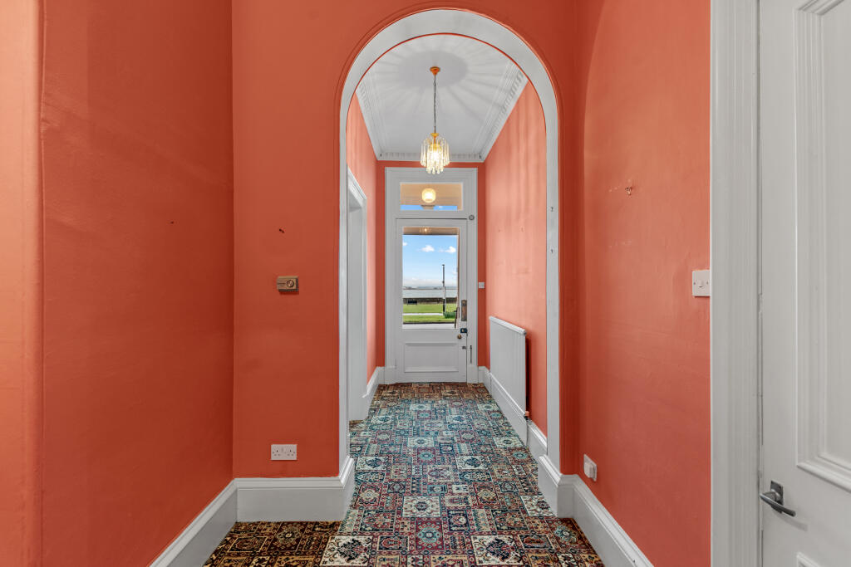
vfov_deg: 70.5
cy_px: 284
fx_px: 402
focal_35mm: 17
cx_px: 426
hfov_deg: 93.3
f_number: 6.3
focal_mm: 17
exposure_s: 1/3
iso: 640
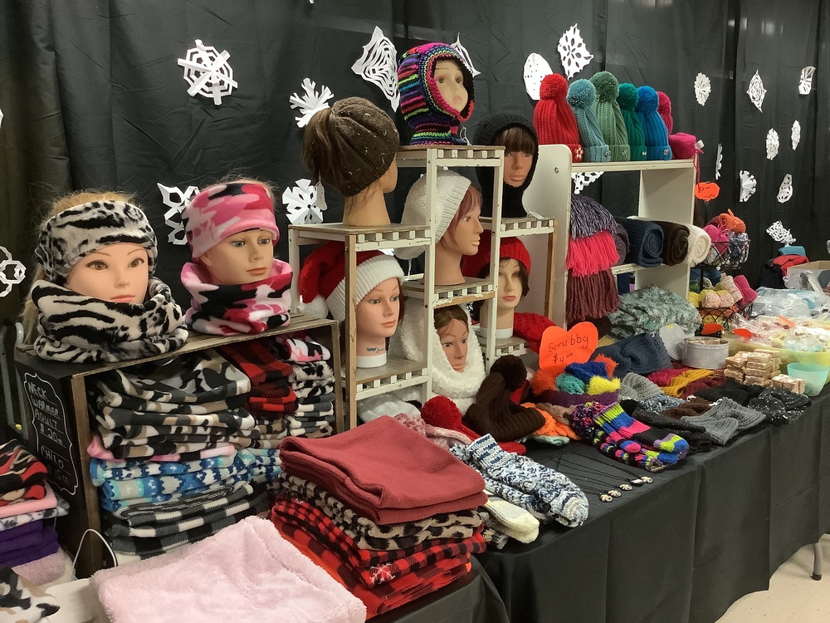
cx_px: 415
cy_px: 312
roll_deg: +0.5
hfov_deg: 58.4
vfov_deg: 45.4
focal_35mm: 31
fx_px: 743
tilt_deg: -12.0
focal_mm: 3.3
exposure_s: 1/30
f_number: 2.4
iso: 400
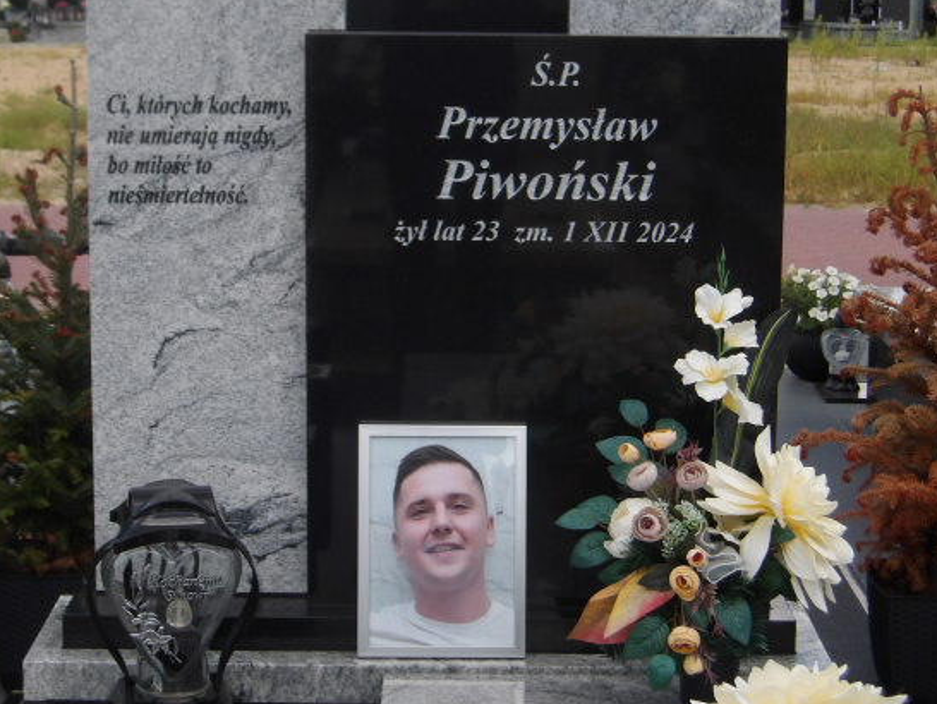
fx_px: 2221
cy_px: 323
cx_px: 451
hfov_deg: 23.8
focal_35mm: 82
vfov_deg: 18.0
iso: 100
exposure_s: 1/340
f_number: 4.9
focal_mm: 12.5
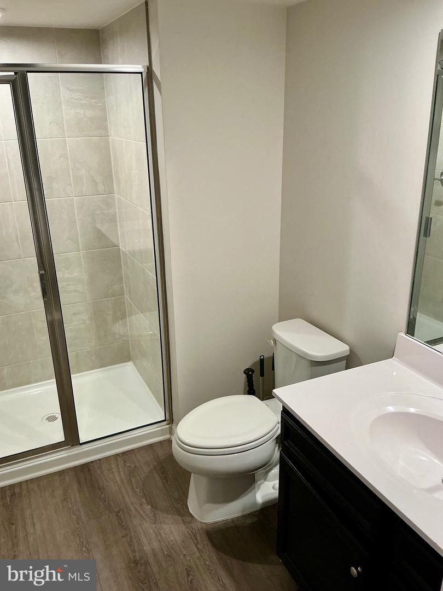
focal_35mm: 29
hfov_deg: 48.2
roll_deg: +2.1
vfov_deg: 61.7
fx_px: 495
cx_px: 222
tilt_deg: -19.6
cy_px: 296
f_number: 1.8
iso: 80
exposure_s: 1/60
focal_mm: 3
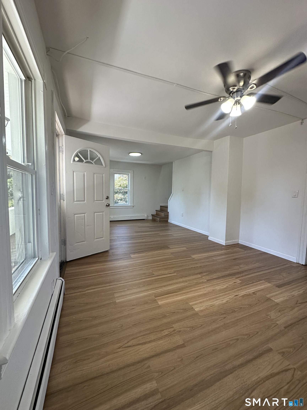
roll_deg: -1.5
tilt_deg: -4.0
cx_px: 154
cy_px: 205
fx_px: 166
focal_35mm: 14
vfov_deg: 102.1
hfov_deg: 85.7
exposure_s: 1/120
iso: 160
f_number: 2.2
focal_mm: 2.22
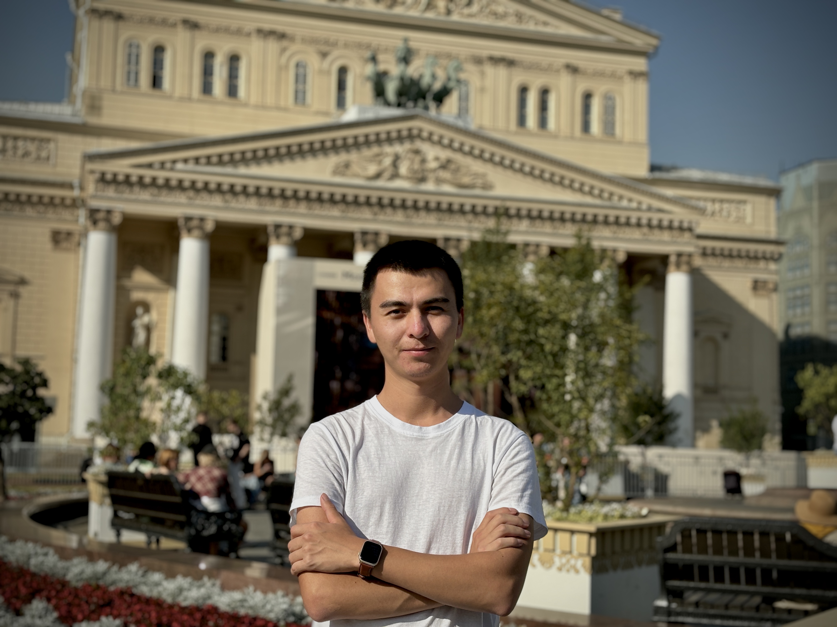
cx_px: 418
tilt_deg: +5.7
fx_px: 1257
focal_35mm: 52
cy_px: 314
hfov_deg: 36.8
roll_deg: -1.1
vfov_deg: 28.0
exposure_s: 1/3534
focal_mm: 5.96
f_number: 1.6
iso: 40
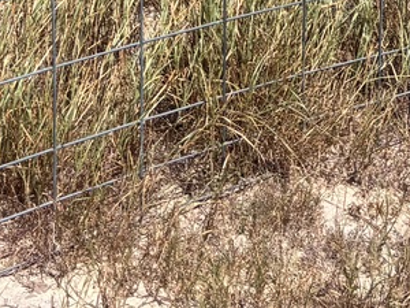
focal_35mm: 125
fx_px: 1481
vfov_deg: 10.3
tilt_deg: -7.3
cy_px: -430
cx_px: 70
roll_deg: -0.5
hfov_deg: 15.6
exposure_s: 1/3413
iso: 50
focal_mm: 5.96
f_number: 1.6
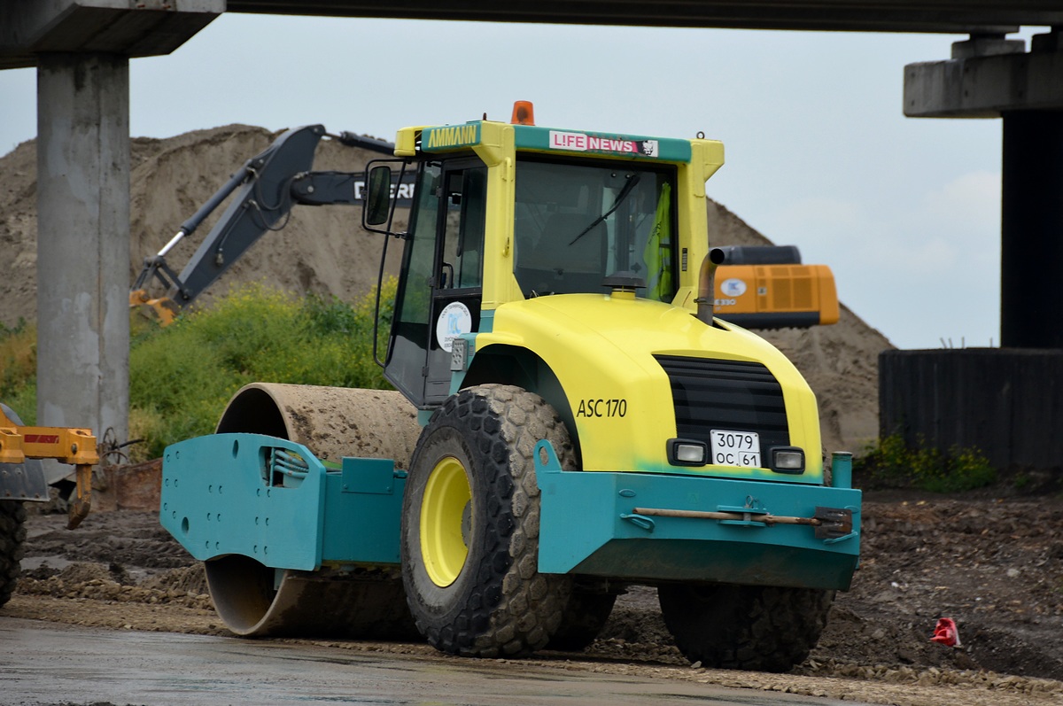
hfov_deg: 8.9
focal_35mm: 232
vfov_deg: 5.9
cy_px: 353
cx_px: 532
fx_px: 6857
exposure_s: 1/1250
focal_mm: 155
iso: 400
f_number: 5.6
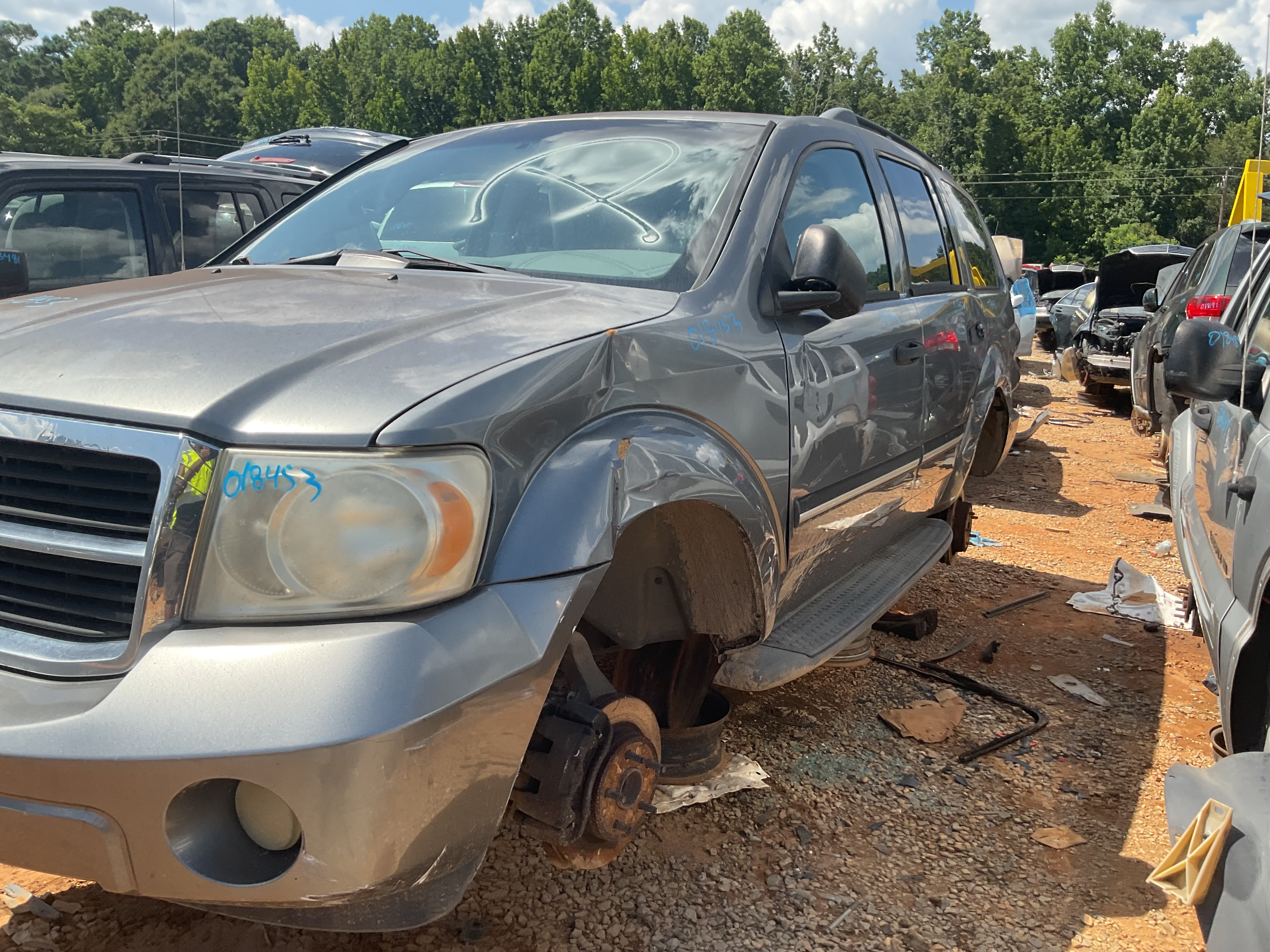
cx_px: 635
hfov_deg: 61.7
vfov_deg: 48.2
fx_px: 1064
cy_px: 476
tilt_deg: -10.9
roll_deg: +0.0
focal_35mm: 29
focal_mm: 3
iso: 16
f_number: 1.8
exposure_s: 1/944
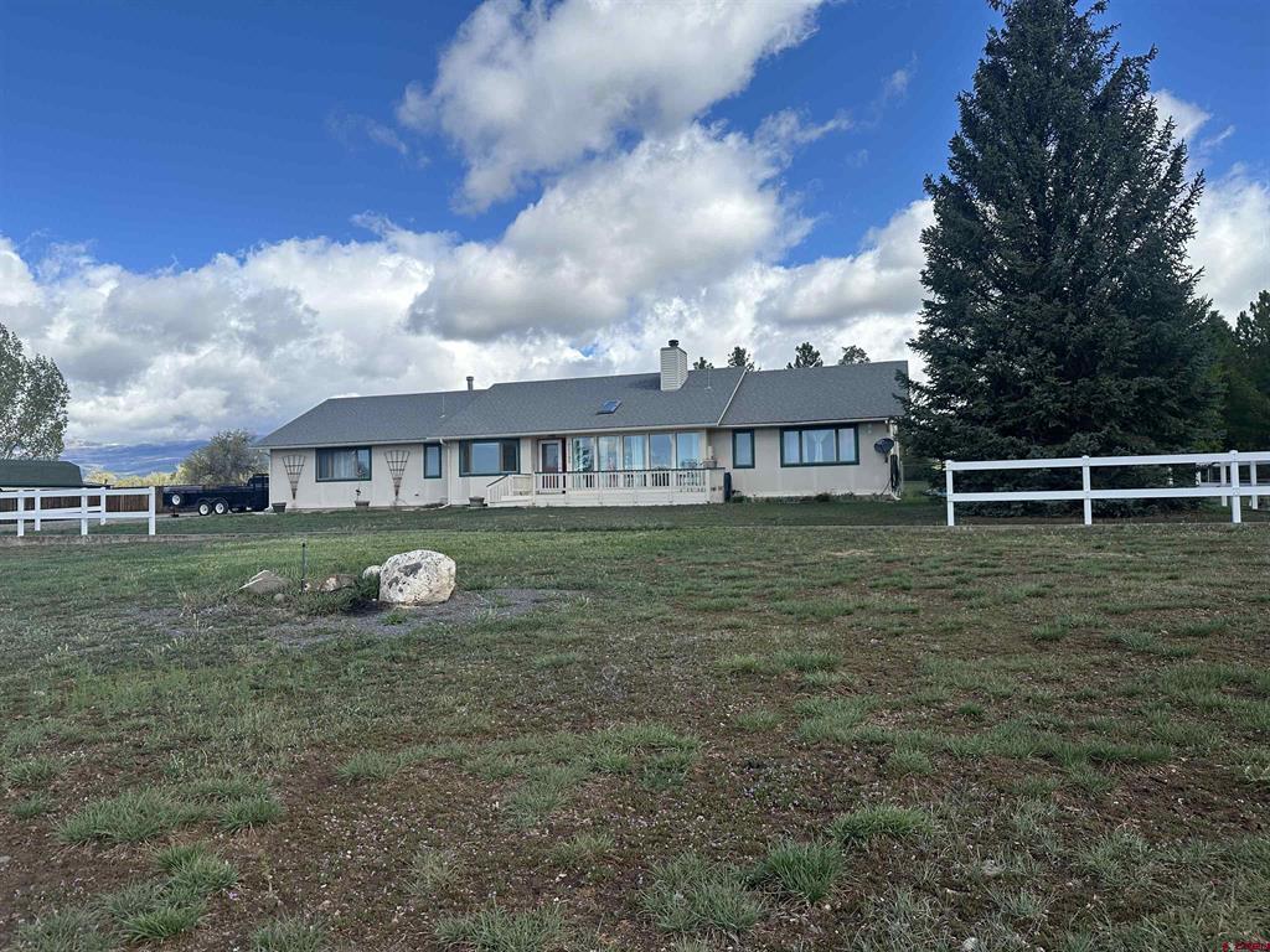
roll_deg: +0.6
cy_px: 476
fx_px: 881
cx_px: 635
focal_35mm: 24
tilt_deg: +3.0
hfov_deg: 71.6
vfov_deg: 56.8
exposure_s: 1/4016
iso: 80
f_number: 1.78
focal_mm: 6.86
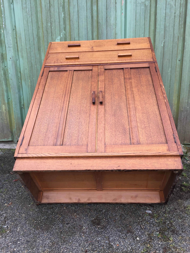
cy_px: 126
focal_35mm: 29
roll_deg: +1.6
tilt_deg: -14.6
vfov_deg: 61.7
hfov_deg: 48.2
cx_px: 95
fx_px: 212
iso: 32
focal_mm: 4.15
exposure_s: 1/176
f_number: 2.2
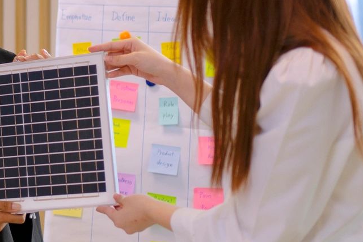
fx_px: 1170
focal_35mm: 116
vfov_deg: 11.7
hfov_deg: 17.0
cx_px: -53
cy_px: 18
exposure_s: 1/400
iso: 200
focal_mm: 35
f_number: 1.8
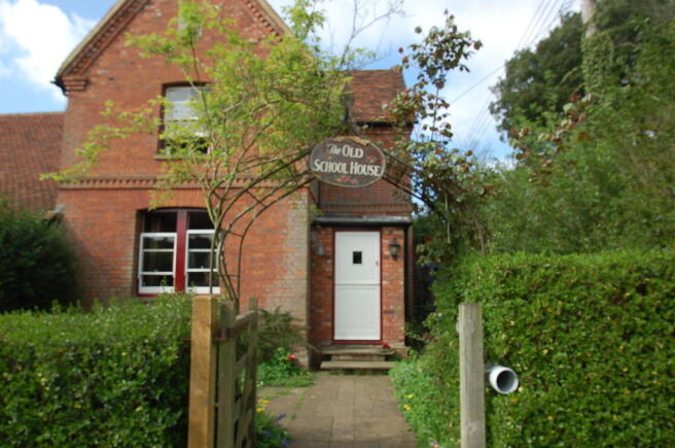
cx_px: 338
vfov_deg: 59.3
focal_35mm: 21
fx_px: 393
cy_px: 224
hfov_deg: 81.3
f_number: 7.1
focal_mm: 14
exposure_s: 1/200
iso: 200
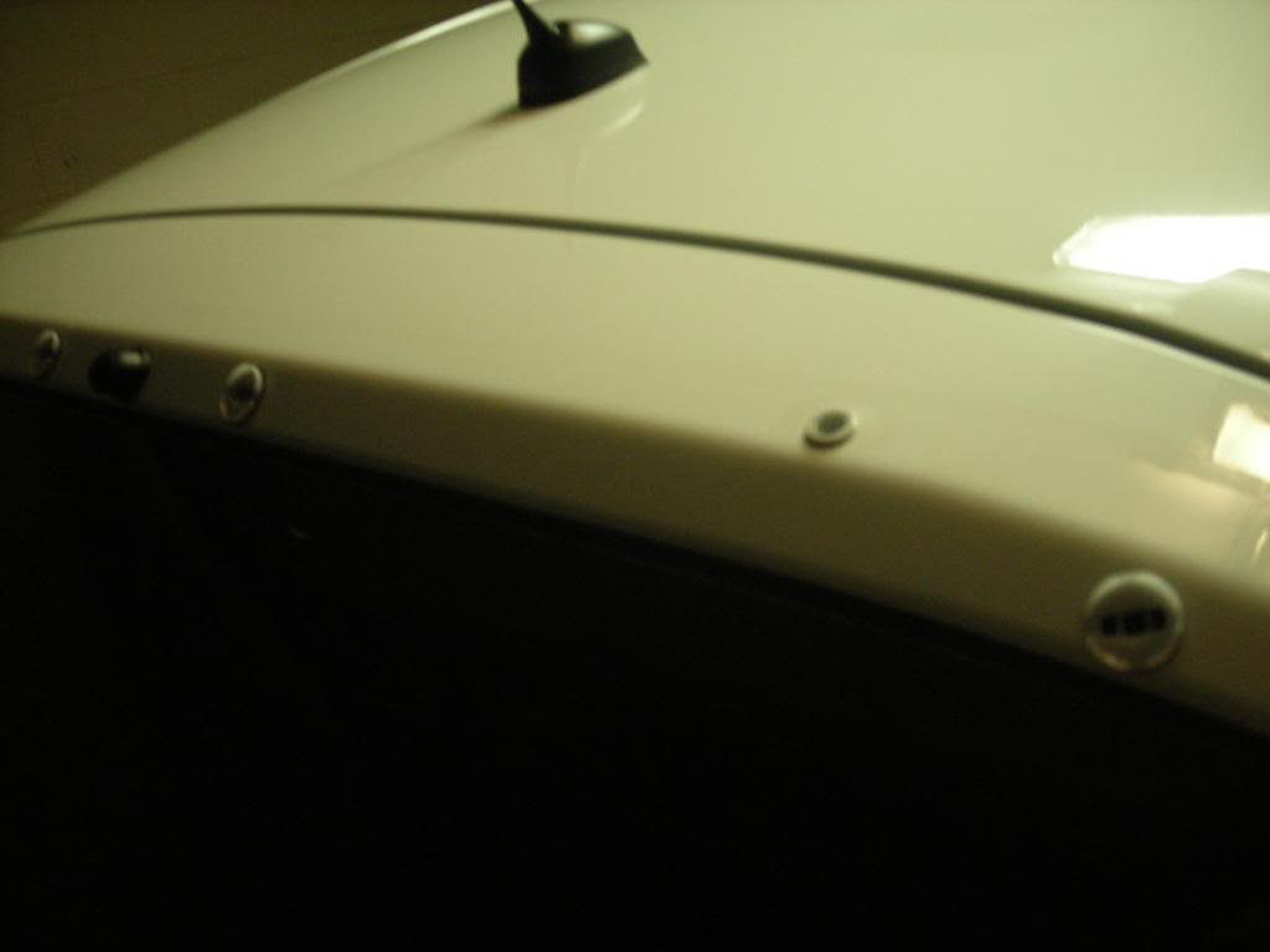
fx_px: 1394
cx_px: 635
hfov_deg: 49.0
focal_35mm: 38
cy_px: 476
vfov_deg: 37.7
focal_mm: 6.3
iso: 200
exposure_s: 1/11.7
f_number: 3.2
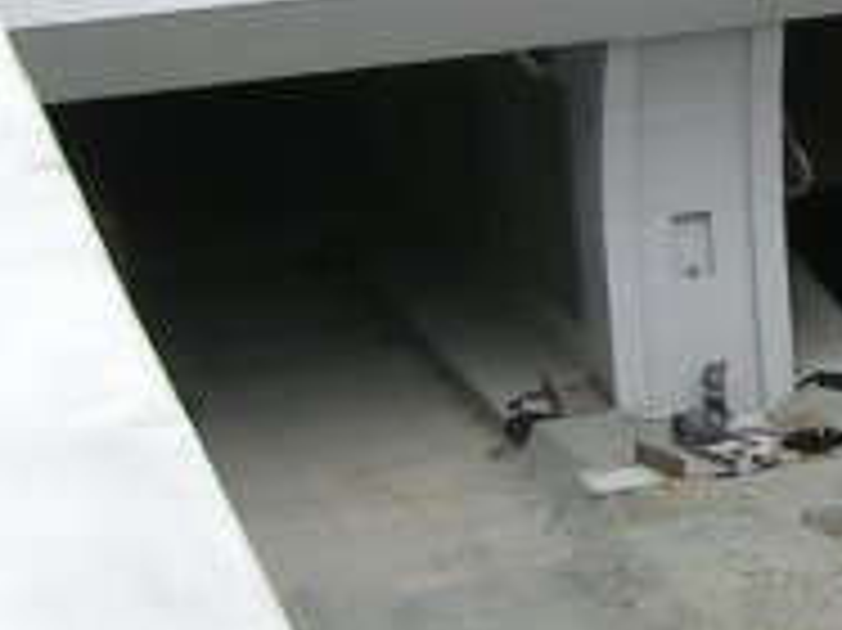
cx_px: 1328
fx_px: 3962
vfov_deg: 9.0
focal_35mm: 163
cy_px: 14
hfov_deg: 11.5
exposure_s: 1/200
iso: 50
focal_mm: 5.8
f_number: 5.6
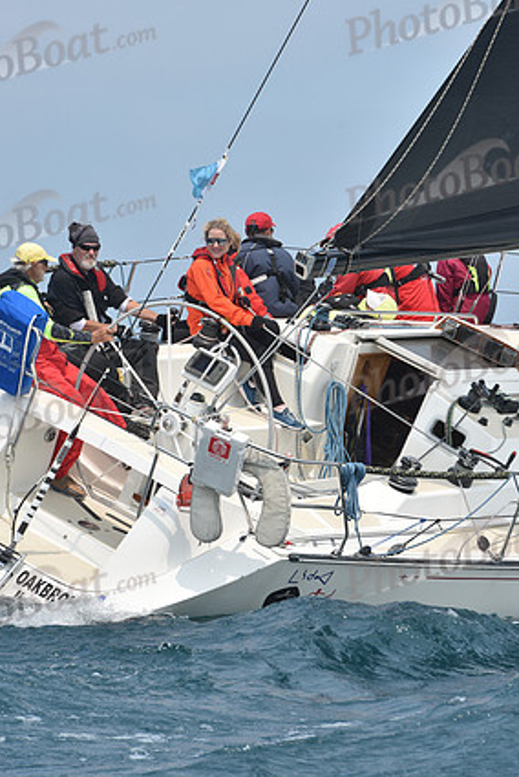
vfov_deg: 7.5
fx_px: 5894
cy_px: 298
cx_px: 251
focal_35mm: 273
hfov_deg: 5.0
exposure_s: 1/800
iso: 250
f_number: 10
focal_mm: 200
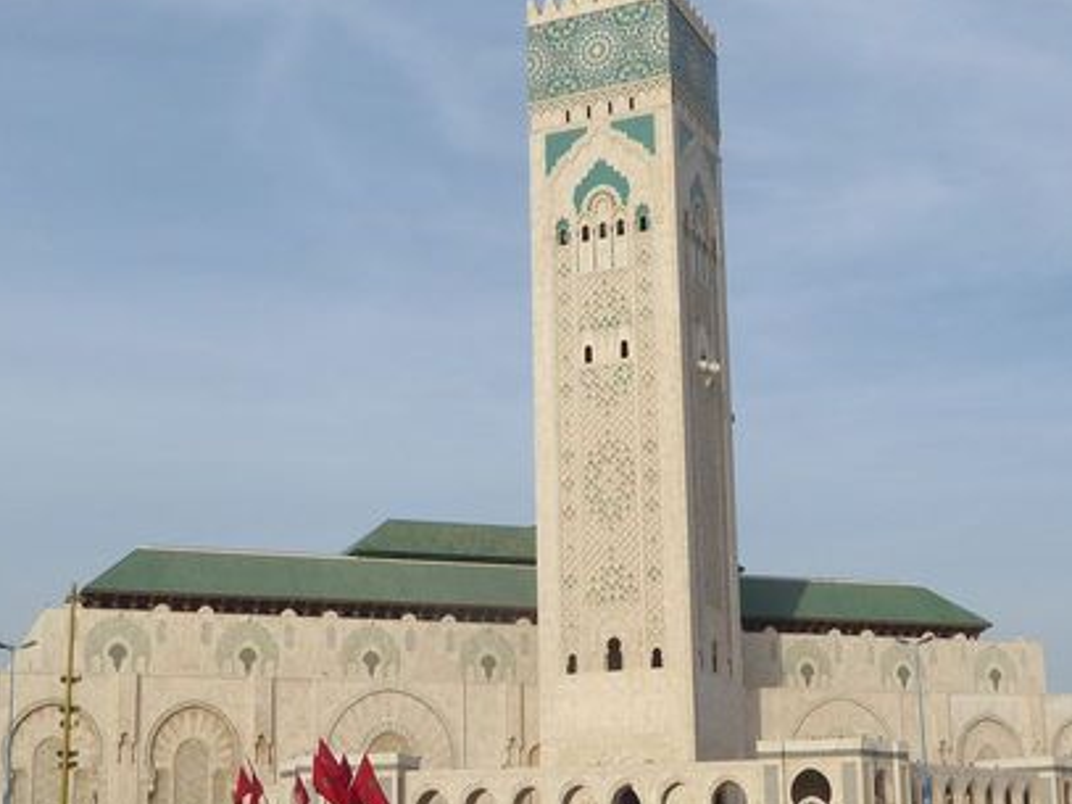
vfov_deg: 25.6
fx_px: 1765
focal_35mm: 57
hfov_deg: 33.8
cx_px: 558
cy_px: 514
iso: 80
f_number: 3.5
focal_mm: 5
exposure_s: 1/1000
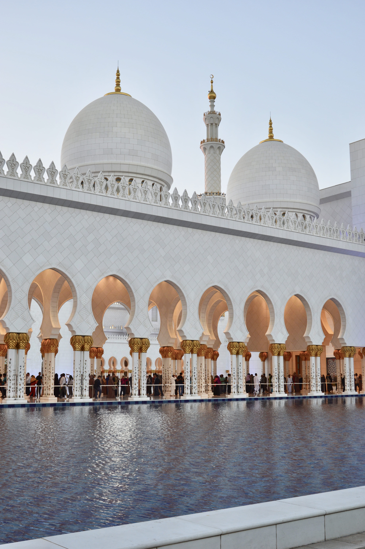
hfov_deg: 31.8
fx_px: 640
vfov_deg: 46.4
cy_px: 274
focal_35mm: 42
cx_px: 182
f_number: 8
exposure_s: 1/60
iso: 400
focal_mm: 28
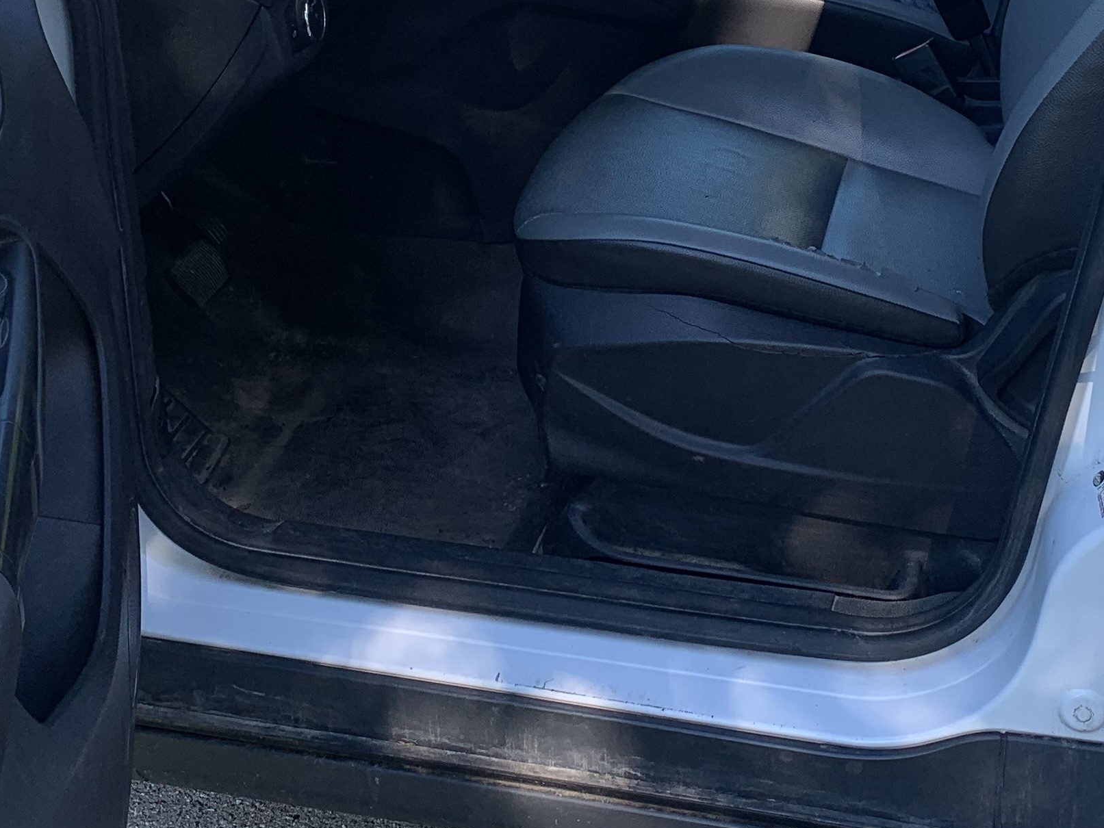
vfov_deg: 22.1
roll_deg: -8.6
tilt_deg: -18.7
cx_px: 578
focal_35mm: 65
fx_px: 2073
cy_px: 87
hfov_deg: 29.8
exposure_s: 1/355
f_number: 1.8
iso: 25
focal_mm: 4.25
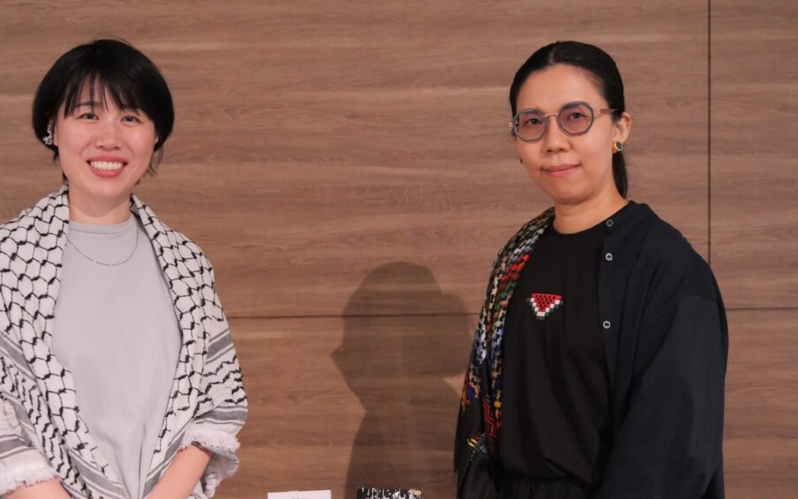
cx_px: 354
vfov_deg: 25.8
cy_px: 259
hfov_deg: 40.2
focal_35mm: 50
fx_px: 1087
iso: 2500
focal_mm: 21
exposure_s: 1/60
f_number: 4
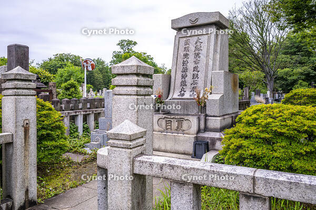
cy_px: 105
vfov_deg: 46.4
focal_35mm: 28
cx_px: 158
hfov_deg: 65.5
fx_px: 246
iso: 200
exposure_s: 1/80
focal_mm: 28
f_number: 8
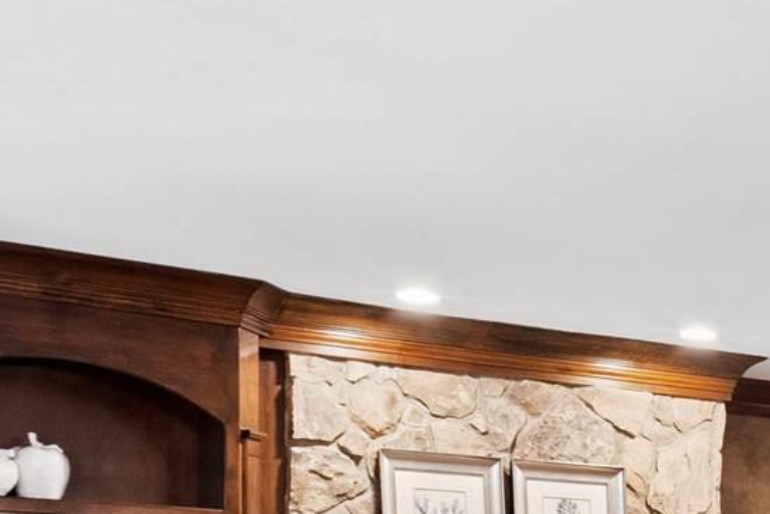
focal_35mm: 84
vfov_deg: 15.3
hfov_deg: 20.7
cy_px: 712
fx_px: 1797
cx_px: 1144
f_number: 8
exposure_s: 1
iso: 100
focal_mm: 10
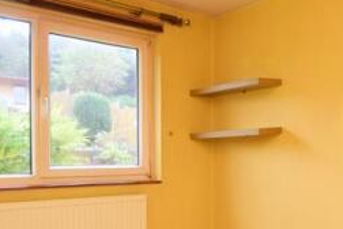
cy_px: 157
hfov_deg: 48.5
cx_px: 237
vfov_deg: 33.8
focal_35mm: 39
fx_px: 372
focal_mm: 10
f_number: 4
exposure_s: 1/3
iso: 100
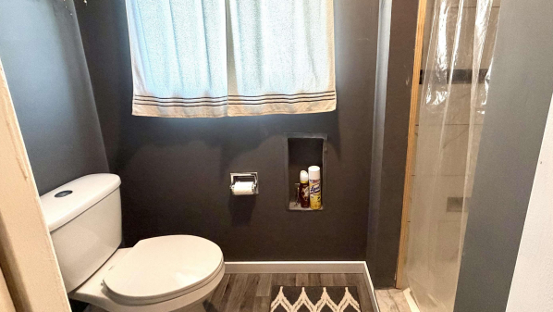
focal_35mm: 17
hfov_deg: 95.5
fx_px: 249
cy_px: 116
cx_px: 307
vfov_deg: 63.0
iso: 320
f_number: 2.2
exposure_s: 1/60
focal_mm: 2.22
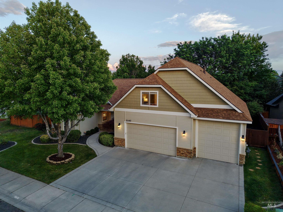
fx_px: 196
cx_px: 142
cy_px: 106
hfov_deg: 71.6
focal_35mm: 24
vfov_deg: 56.8
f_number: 1.8
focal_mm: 8.67
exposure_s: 1/80
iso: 100
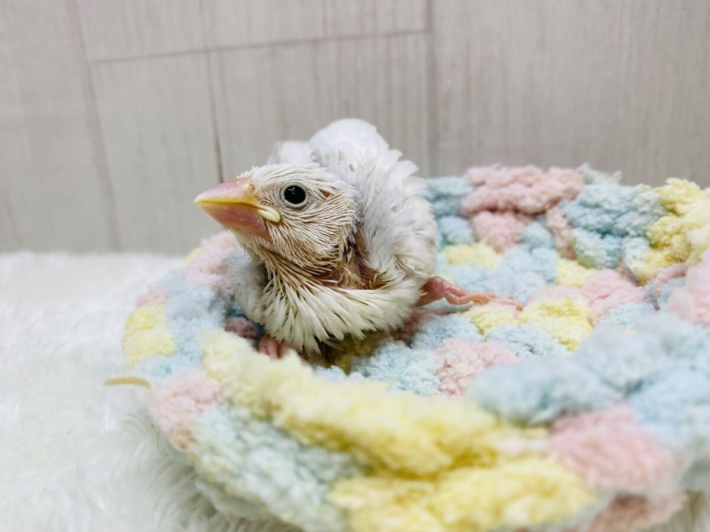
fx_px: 513
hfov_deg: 69.4
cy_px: 266
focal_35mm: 25
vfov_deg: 54.9
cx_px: 355
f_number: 1.8
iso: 64
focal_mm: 4.25
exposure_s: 1/100
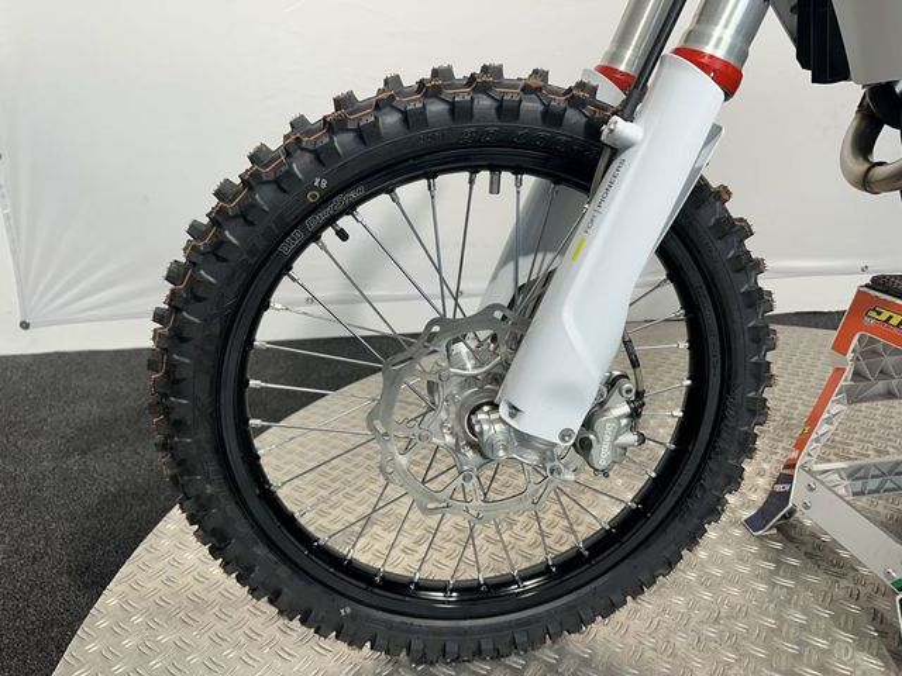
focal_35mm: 24
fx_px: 625
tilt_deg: -19.4
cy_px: 338
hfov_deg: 71.6
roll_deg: -0.1
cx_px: 451
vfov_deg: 56.8
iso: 125
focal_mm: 6.86
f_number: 1.78
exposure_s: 1/100
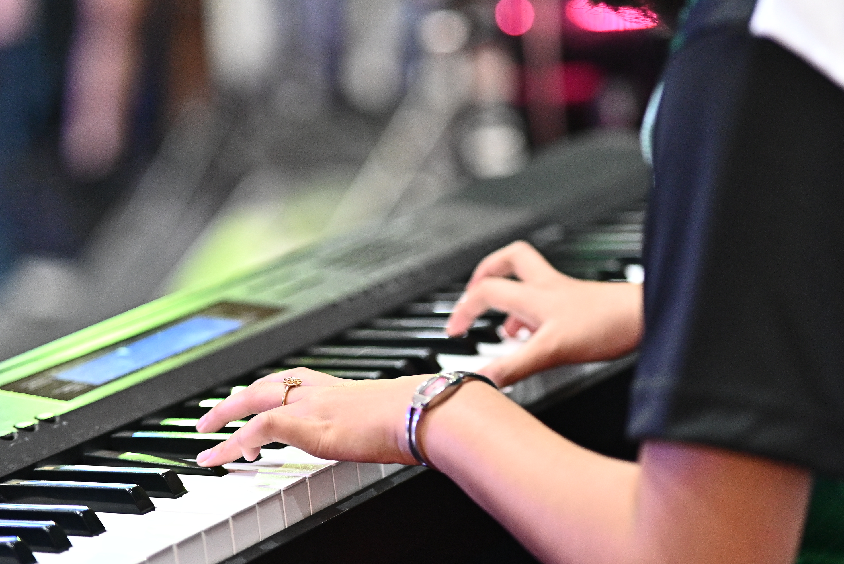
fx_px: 2980
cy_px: 282
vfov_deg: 10.8
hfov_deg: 16.1
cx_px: 422
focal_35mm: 127
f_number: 1.8
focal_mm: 85
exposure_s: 1/800
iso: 2500
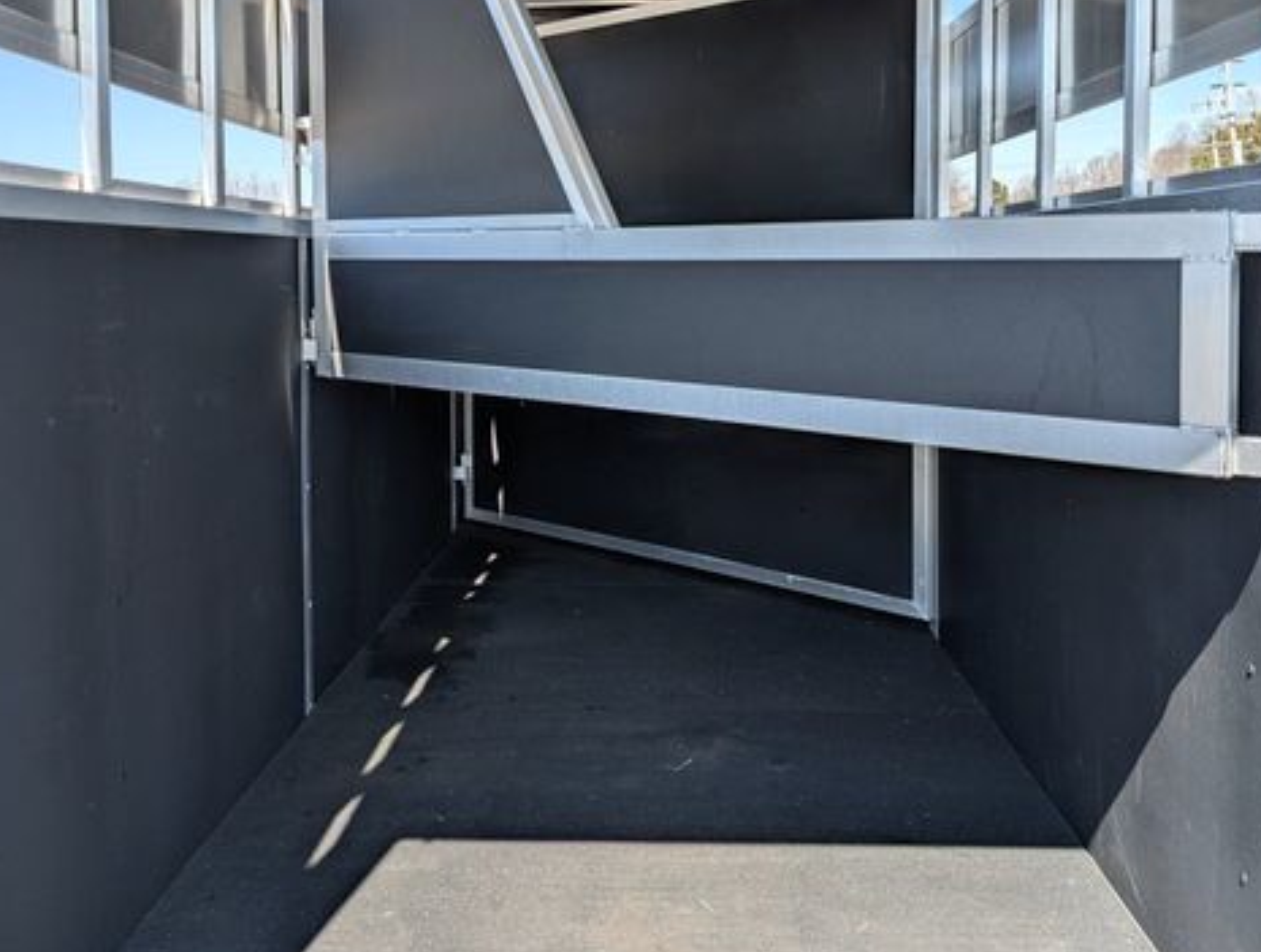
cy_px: 328
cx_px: 626
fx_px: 1205
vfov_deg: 42.6
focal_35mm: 33
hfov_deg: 55.2
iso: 21
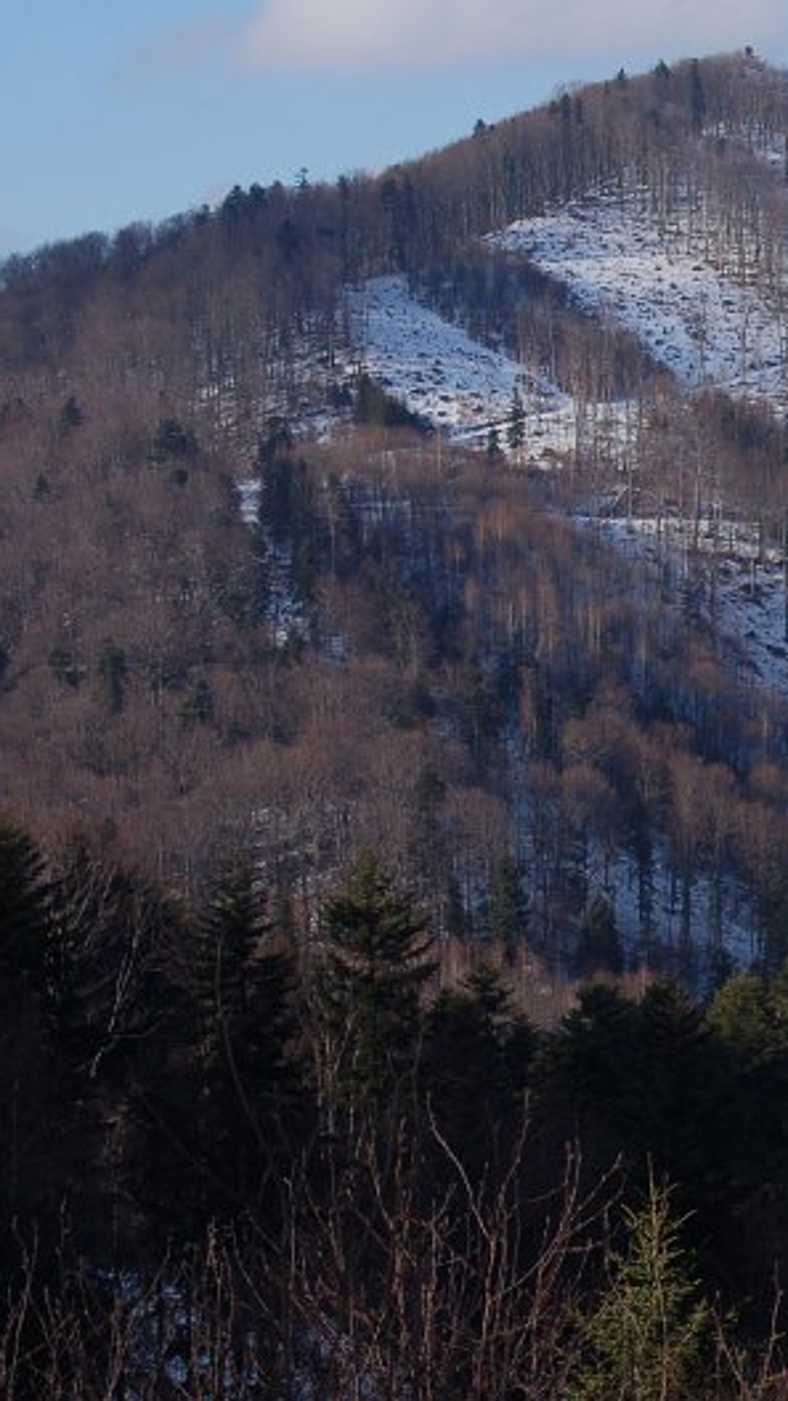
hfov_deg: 10.0
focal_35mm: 119
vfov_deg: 18.0
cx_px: 952
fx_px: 4420
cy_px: 700
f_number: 11
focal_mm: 50
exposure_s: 1/200
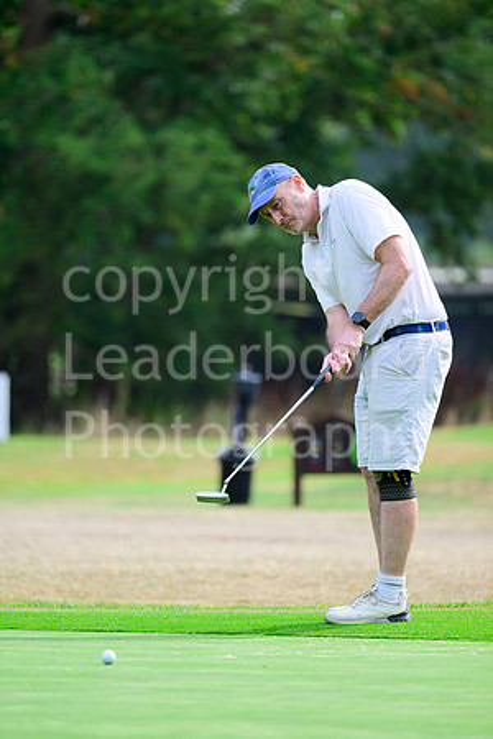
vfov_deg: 5.2
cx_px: 246
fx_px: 8216
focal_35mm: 400
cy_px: 370
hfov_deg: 3.4
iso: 1000
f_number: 5.6
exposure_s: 1/1600
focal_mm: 400
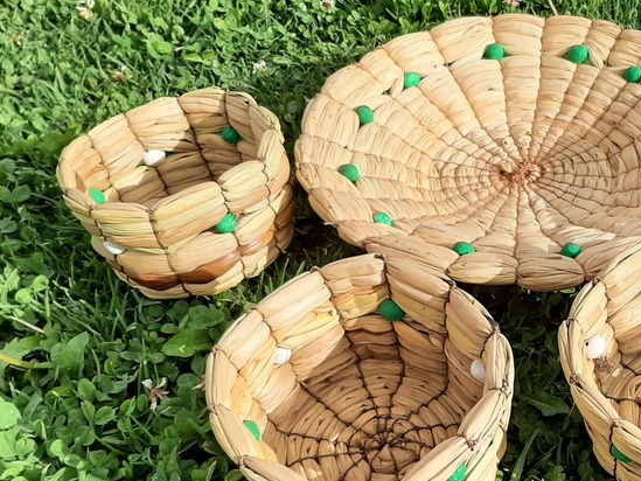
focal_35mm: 45
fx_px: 833
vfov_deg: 31.8
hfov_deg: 40.6
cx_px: 499
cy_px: 336
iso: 40
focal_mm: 3.93
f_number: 1.7
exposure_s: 1/1715
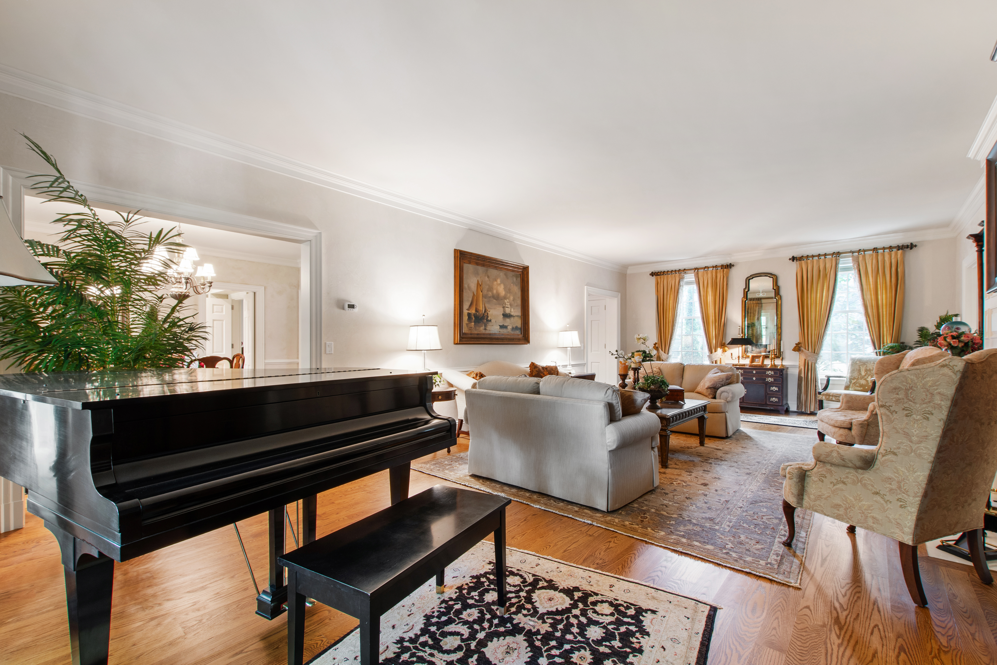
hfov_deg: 100.4
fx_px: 415
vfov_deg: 77.3
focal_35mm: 15
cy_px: 332
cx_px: 498
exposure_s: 6
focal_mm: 10
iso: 100
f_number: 9
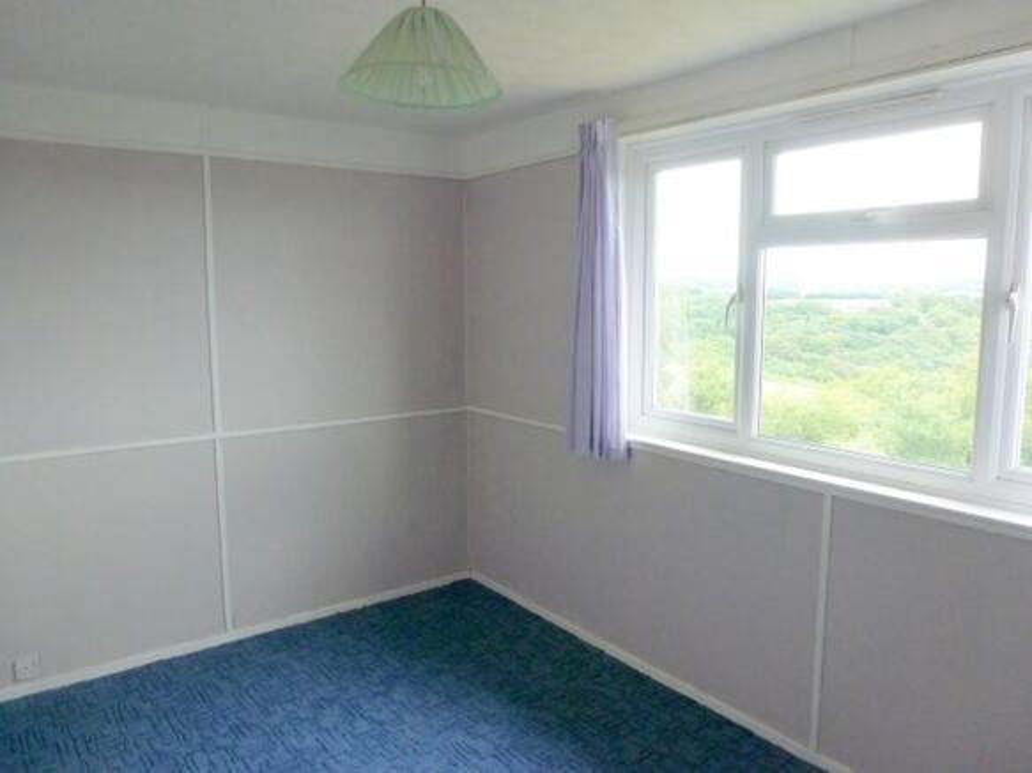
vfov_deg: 56.8
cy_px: 386
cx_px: 516
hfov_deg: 71.6
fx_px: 715
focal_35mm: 24
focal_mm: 4.3
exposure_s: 1/125
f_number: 3.3
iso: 320
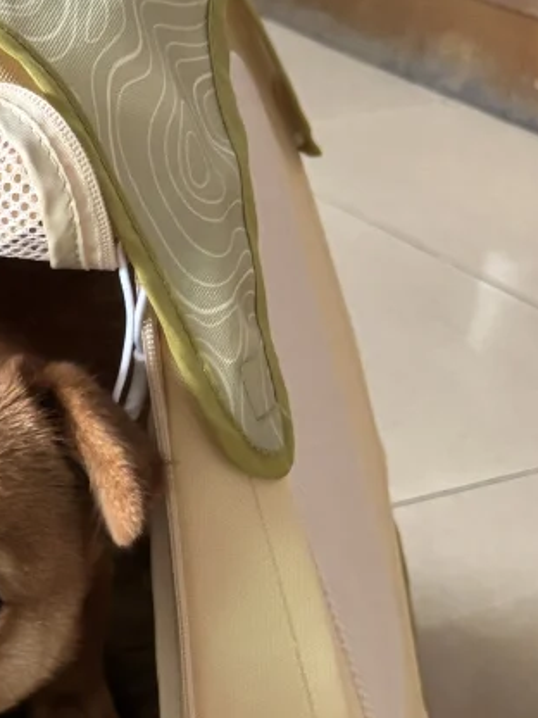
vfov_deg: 21.5
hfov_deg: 15.2
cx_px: -260
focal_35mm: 90
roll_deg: -0.6
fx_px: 1865
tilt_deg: -31.8
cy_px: 594
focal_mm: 5.96
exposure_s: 1/50
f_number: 1.6
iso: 500
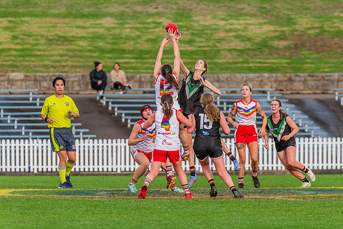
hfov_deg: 4.1
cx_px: 193
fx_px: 4768
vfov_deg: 2.7
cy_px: 95
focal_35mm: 500
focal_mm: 420
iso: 800
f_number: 8
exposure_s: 1/1000
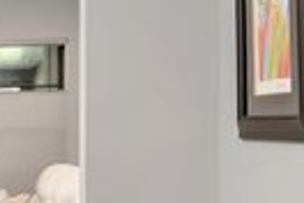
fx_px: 616
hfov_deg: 16.7
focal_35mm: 73
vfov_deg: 18.7
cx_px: -366
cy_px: 122
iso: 1000
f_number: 8
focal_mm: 10
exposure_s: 1/13
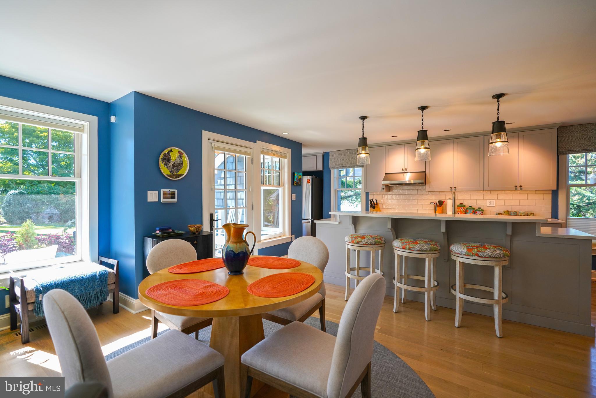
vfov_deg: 73.8
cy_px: 199
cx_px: 298
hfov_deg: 96.7
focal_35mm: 16
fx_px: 265
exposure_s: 1/160
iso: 400
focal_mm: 16
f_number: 4
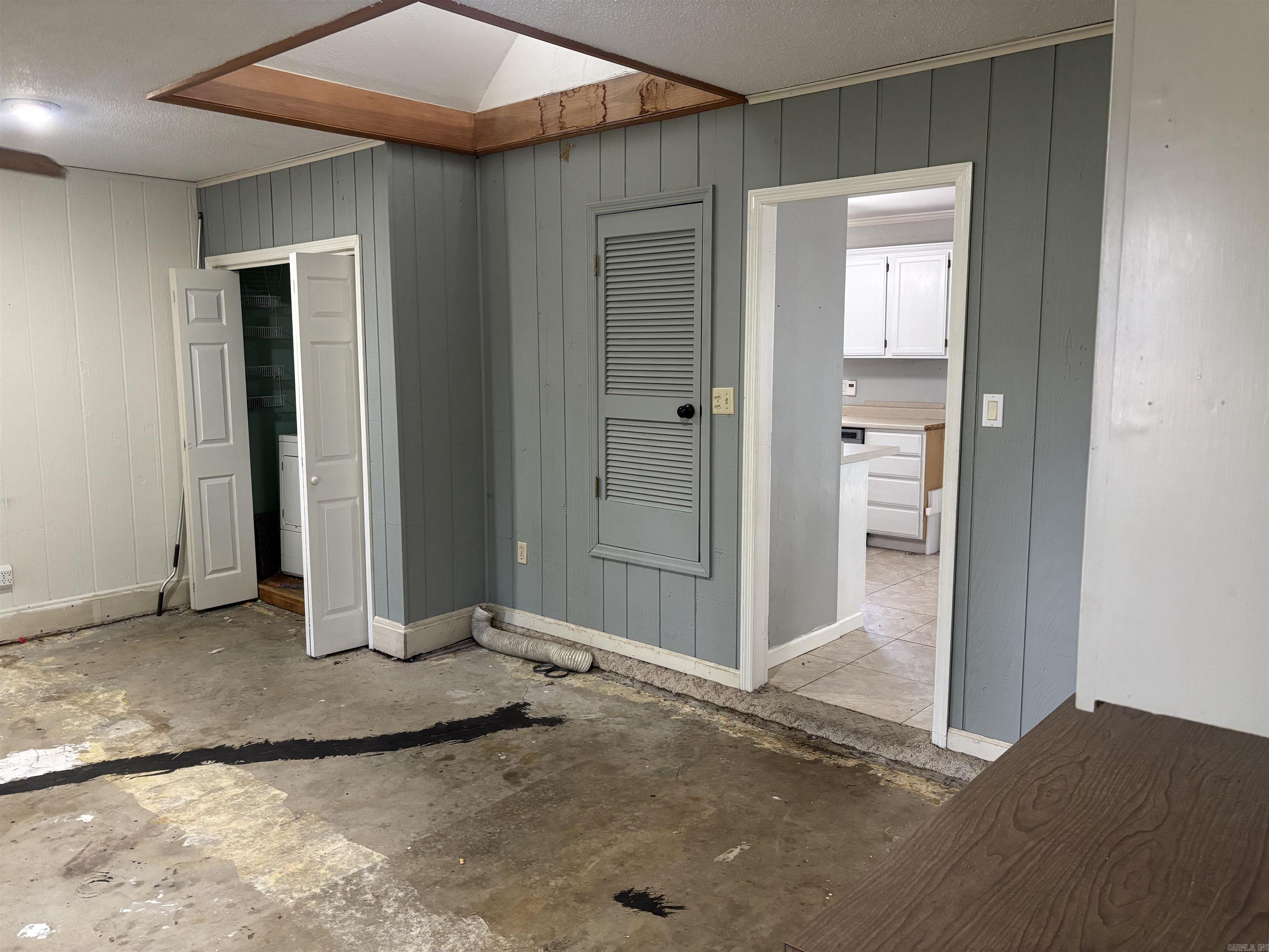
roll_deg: -0.2
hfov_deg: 67.3
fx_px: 953
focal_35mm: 26
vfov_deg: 53.1
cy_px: 476
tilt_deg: -6.0
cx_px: 634
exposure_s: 1/60
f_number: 1.6
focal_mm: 5.96
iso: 250
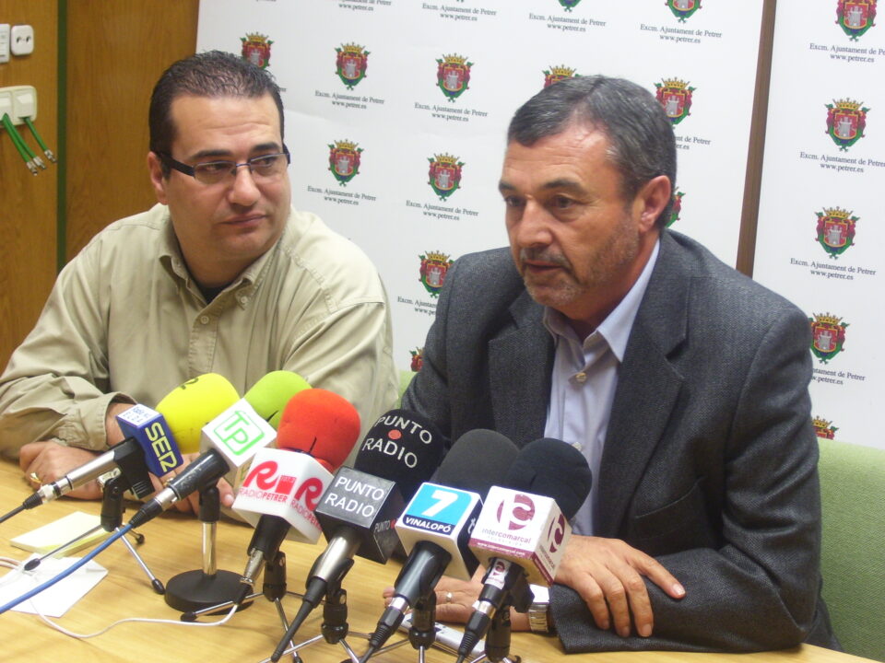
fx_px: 1790
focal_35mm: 70
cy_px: 332
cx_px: 442
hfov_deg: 27.8
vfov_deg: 21.0
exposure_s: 1/15
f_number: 4
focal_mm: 11.6
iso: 160
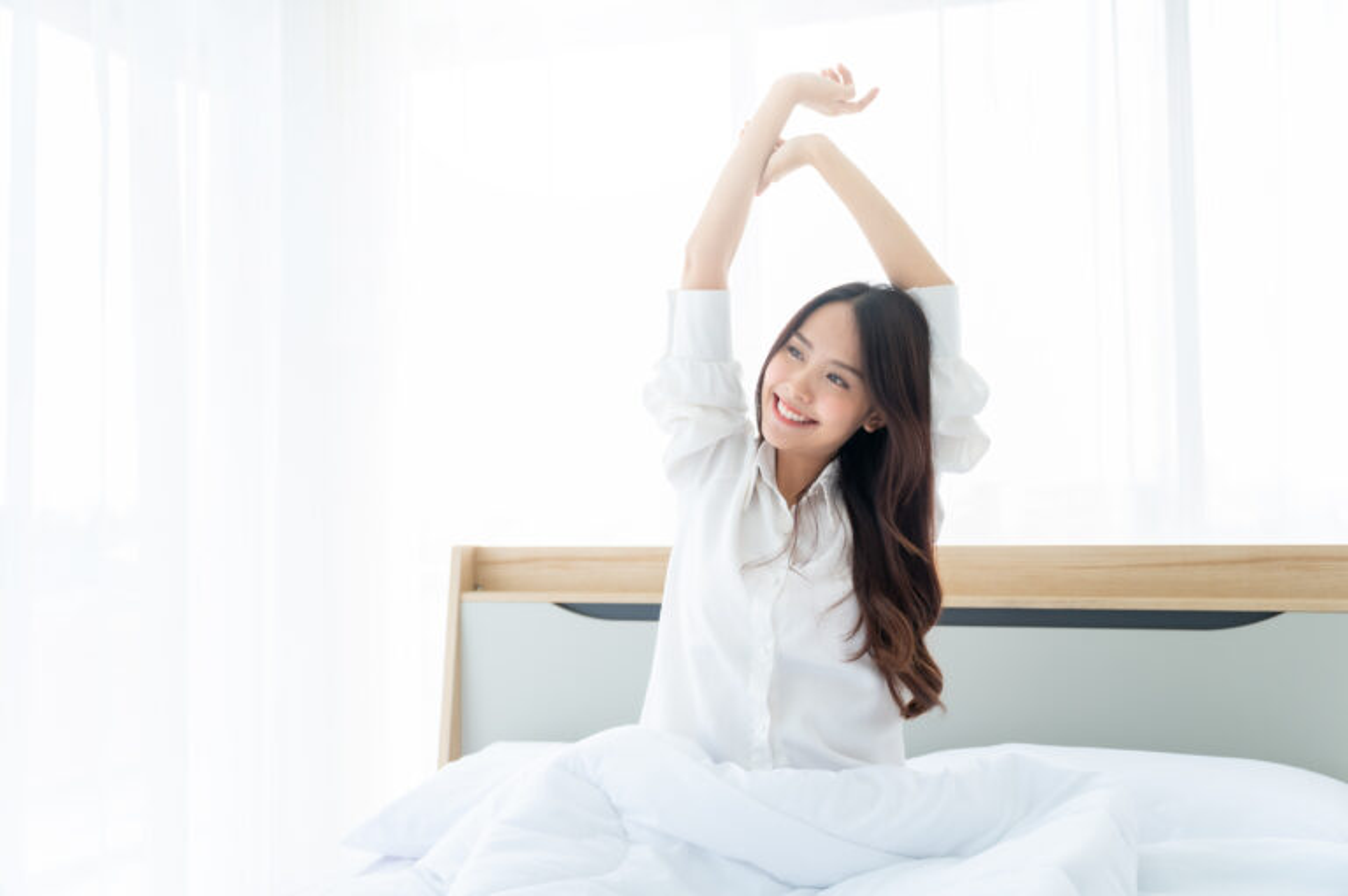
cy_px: 448
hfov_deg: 49.6
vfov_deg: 34.2
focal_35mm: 39
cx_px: 674
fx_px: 1459
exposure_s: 1/400
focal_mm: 39
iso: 400
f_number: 3.2
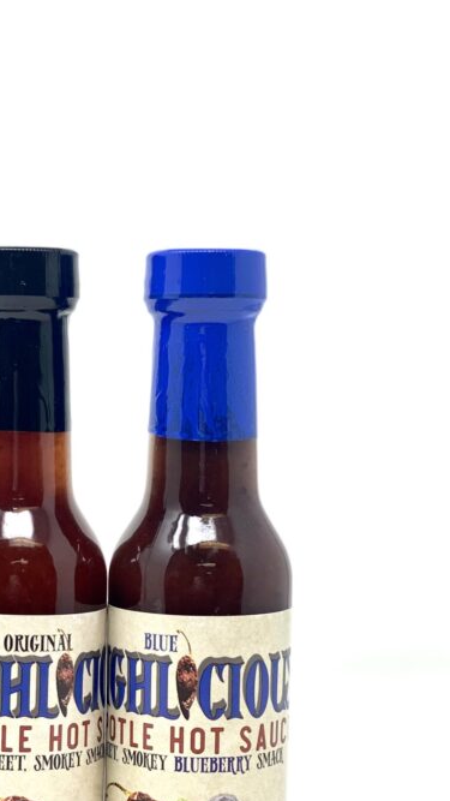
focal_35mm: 87
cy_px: 604
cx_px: 16
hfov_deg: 13.7
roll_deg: -1.2
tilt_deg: -6.9
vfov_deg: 24.2
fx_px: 1846
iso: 50
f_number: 2
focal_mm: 6
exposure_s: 1/120
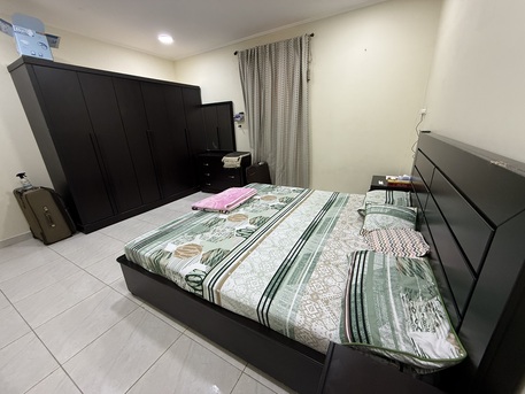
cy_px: 197
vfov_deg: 85.7
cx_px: 262
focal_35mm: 14
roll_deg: +2.2
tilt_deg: -18.7
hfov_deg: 102.0
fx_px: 212
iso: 250
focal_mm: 2.22
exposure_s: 1/60
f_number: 2.2
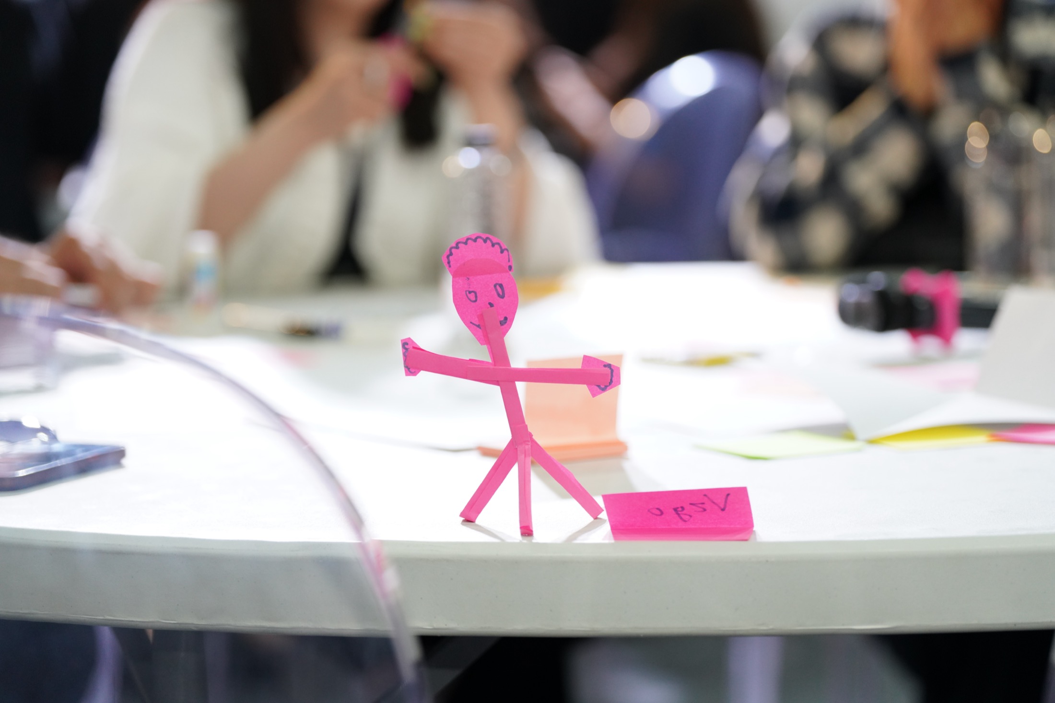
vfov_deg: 11.4
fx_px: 3516
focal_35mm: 120
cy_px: 352
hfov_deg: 17.1
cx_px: 528
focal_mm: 120
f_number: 2.8
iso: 1600
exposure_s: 1/250
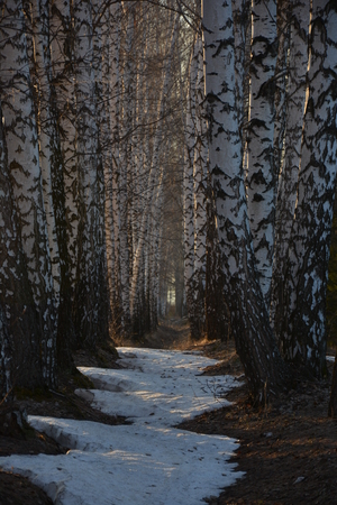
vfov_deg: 13.0
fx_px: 2211
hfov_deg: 8.7
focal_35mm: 158
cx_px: 168
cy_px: 252
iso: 160
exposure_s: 1/160
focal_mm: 105
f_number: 5.6
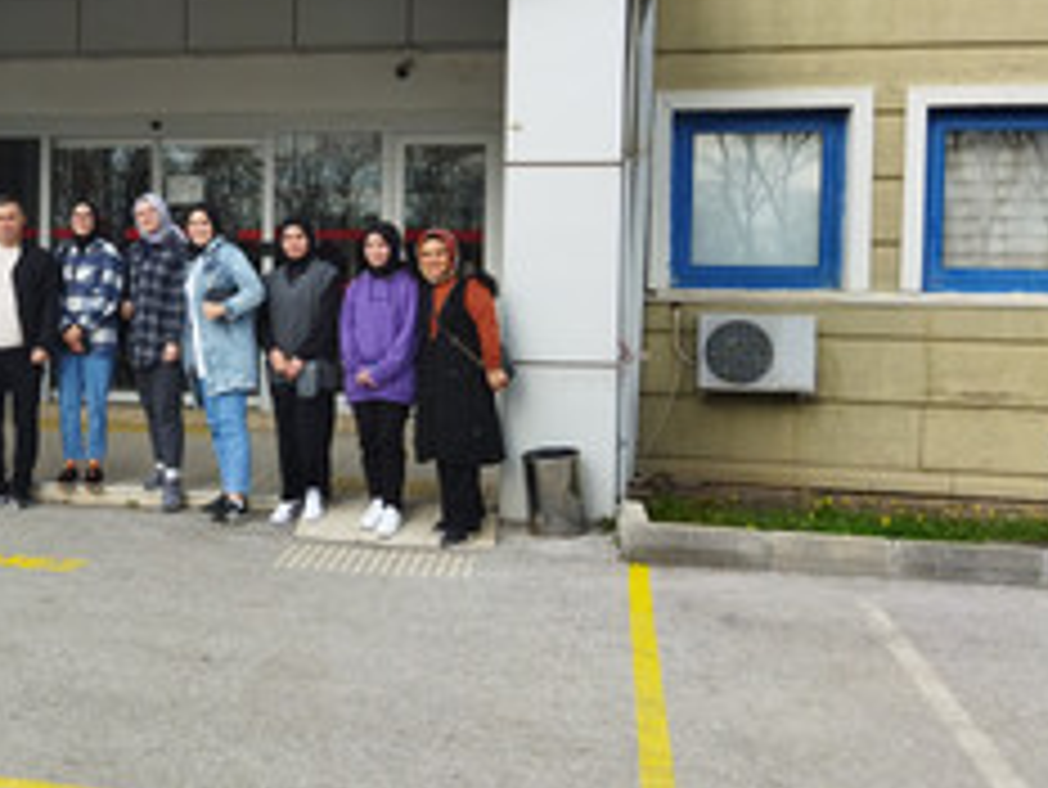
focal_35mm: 58
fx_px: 1757
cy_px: 304
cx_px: 108
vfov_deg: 25.2
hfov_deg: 31.7
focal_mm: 4.71
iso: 100
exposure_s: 1/927
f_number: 1.79
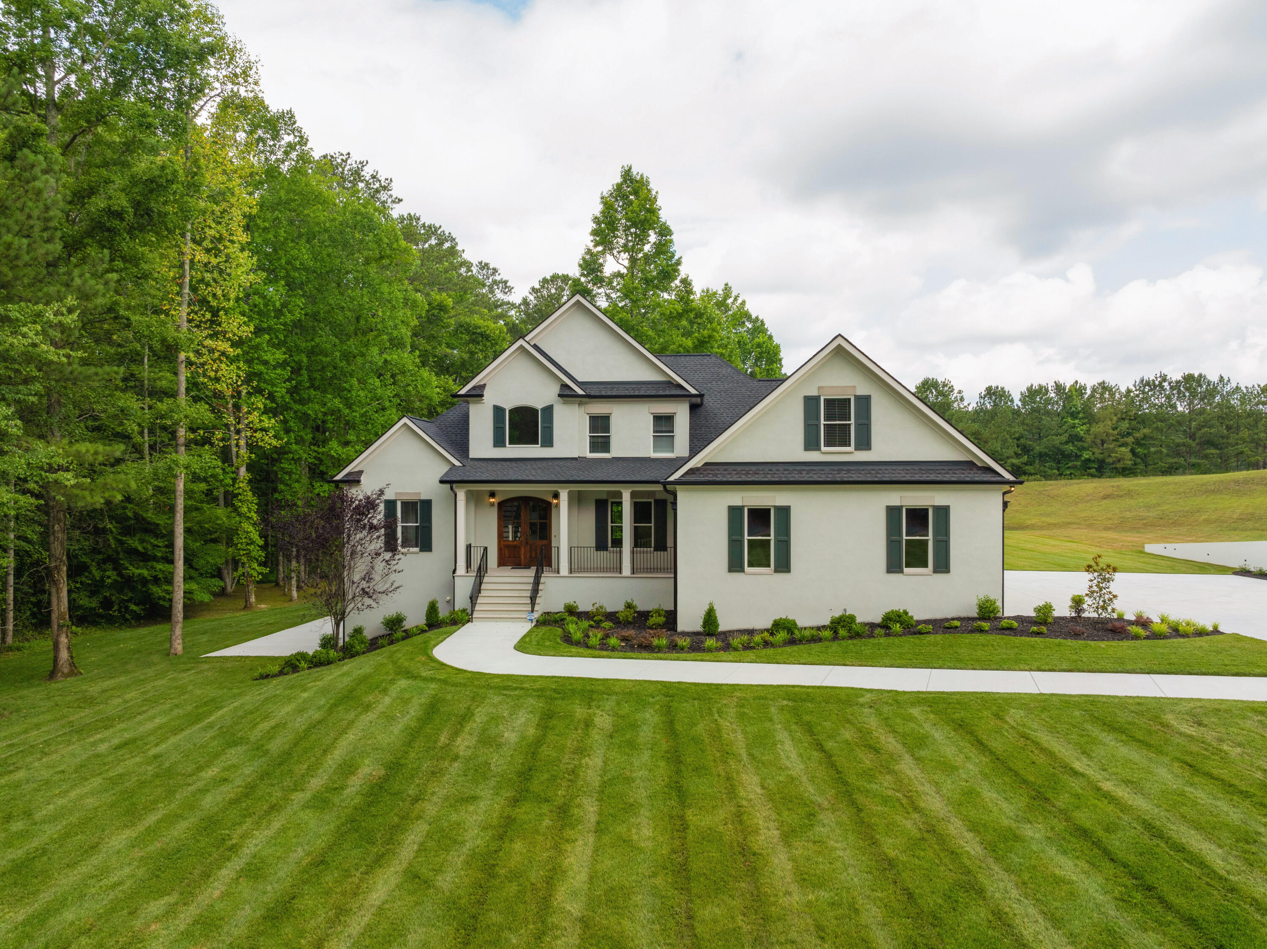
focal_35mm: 24
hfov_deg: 71.6
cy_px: 474
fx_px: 878
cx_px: 634
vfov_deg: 56.8
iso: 100
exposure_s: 1/160
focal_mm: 12.29
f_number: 7.1
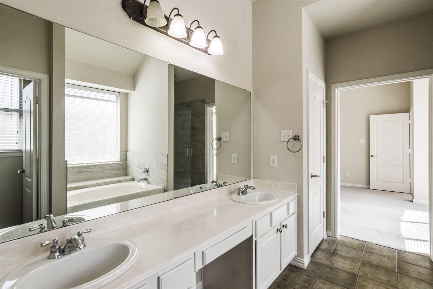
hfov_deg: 95.0
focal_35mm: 16
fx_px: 198
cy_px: 144
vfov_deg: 72.0
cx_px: 216
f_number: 6.3
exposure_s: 1/200
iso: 250
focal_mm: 11
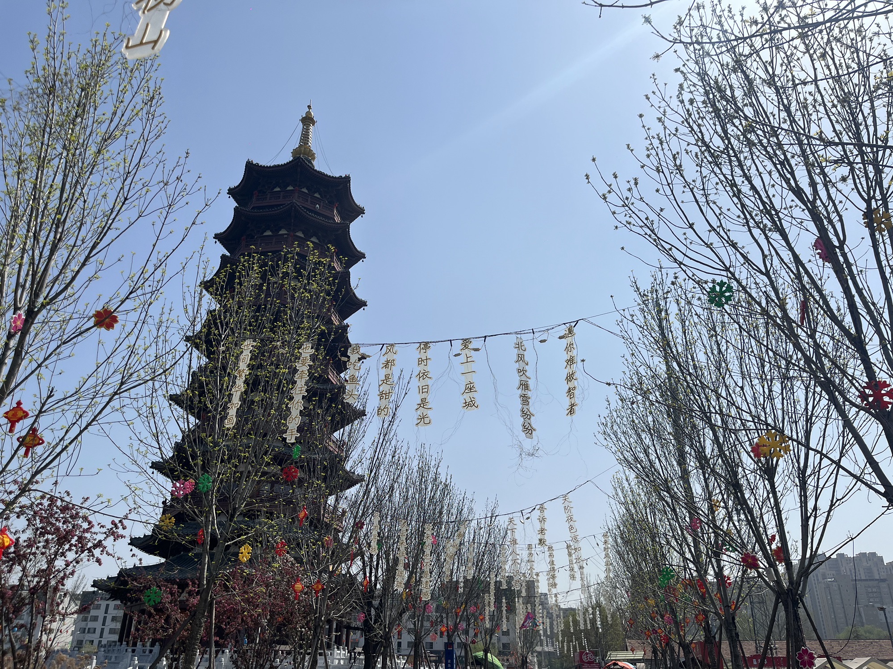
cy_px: 334
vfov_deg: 53.1
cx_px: 446
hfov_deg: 67.3
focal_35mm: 26
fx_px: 671
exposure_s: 1/5848
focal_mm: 5.1
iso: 50
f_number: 1.6
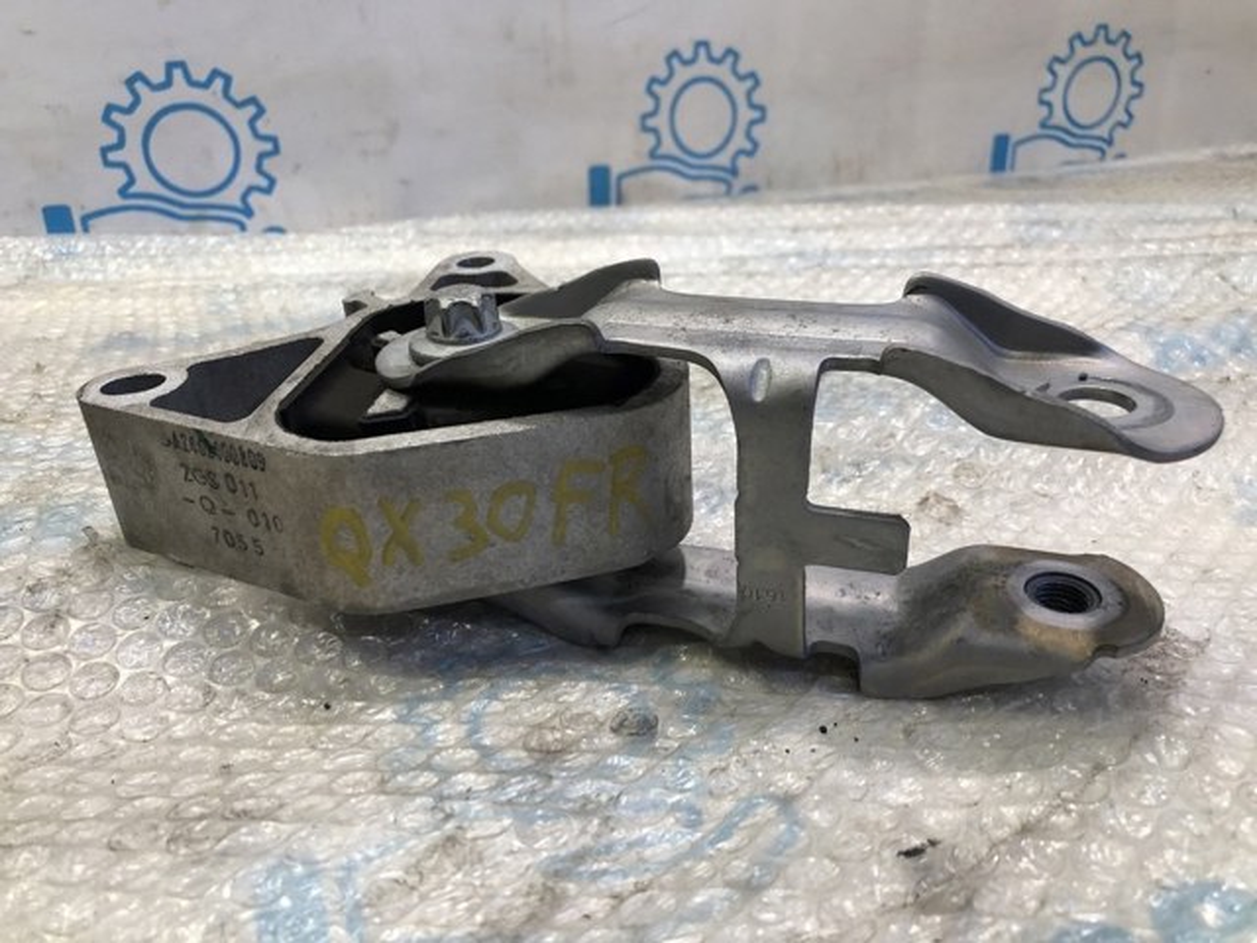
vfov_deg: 49.7
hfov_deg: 63.4
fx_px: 1017
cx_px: 628
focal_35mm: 28
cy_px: 472
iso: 32
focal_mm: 4
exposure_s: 1/33
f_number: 1.8
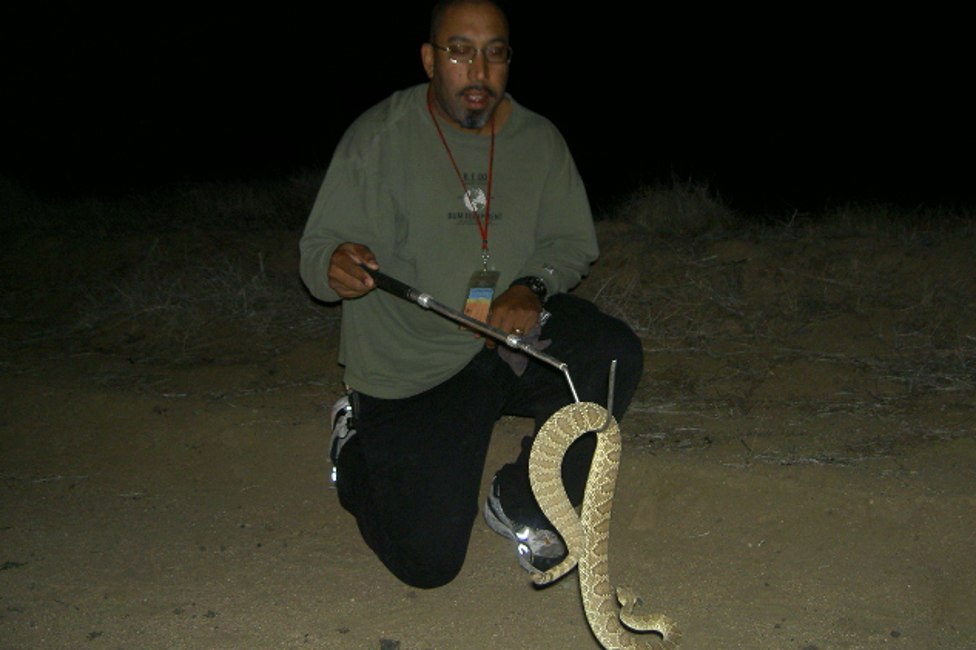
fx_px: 1111
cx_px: 486
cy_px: 331
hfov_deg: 47.4
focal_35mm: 41
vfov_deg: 32.6
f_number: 2.8
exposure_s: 1/60
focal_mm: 8
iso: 100
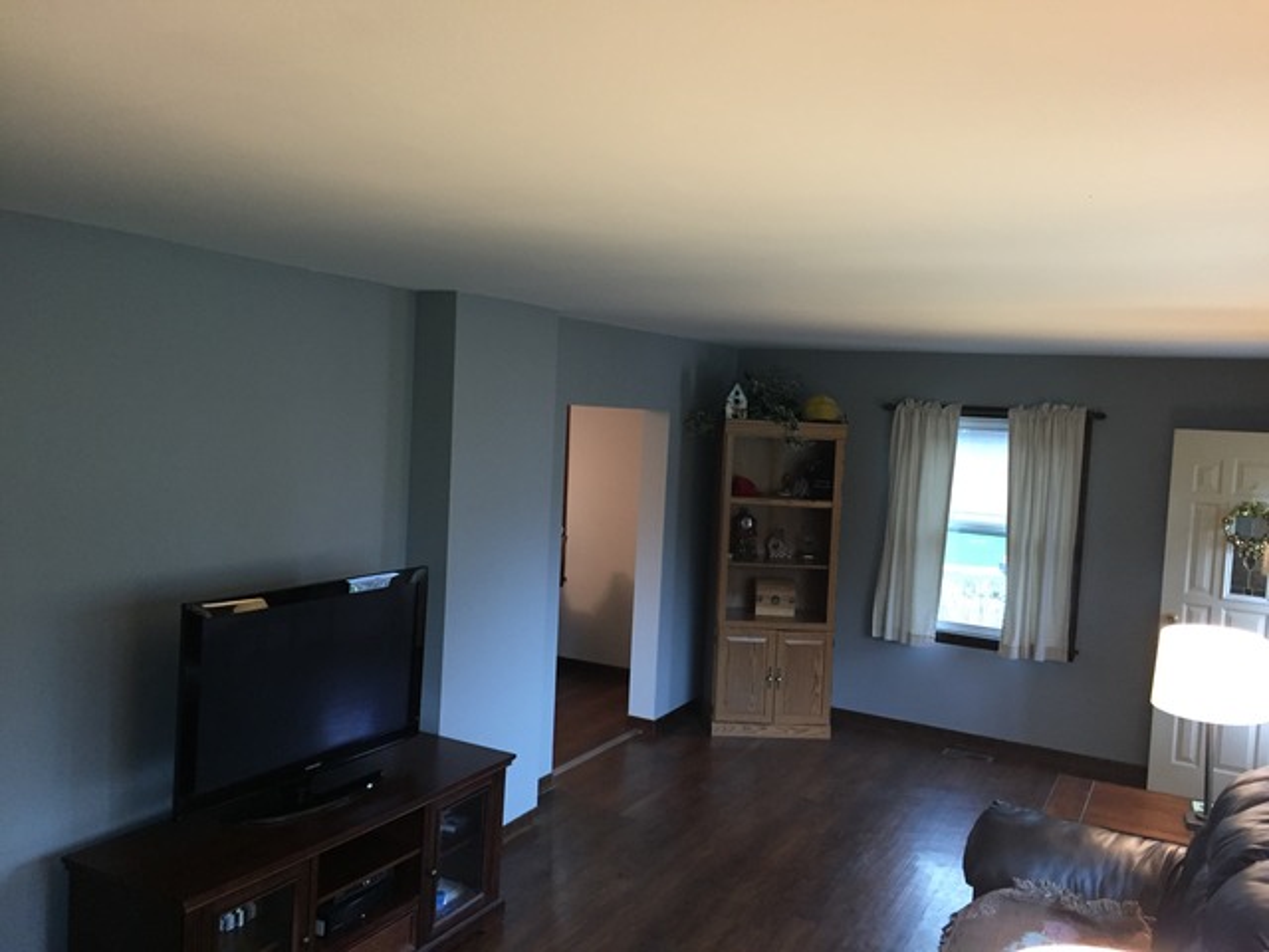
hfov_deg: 61.7
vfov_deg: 48.2
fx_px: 1063
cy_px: 476
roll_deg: -3.0
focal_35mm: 29
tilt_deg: -3.4
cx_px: 634
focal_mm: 4.15
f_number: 2.2
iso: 200
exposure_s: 1/30
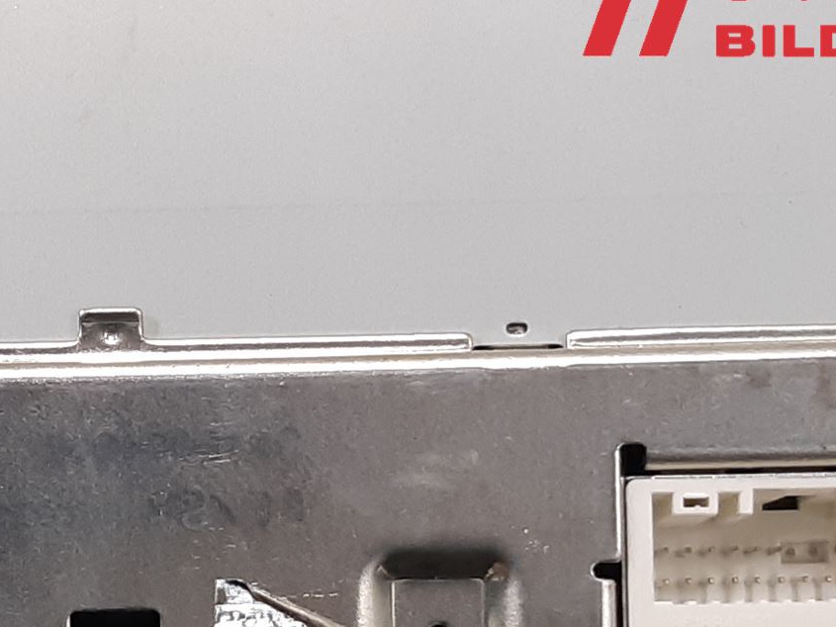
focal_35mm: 63
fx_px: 1522
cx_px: 177
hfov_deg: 30.1
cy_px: 649
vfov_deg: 22.3
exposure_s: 1/50
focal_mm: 3.93
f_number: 1.7
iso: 125
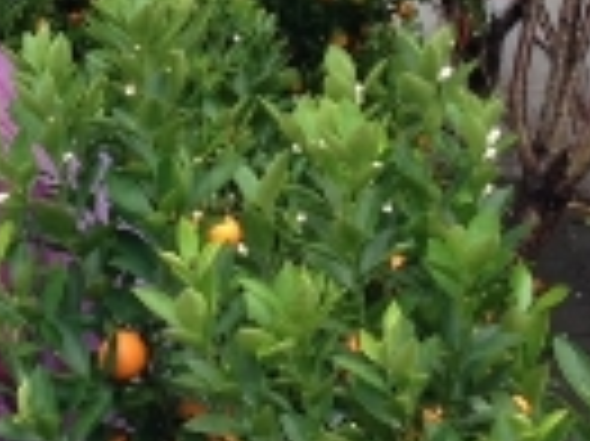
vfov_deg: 8.9
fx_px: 2742
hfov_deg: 12.1
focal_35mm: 161
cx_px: -54
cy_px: -315
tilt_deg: -1.9
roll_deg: +1.9
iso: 50
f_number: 2.4
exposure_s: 1/60
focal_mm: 4.12
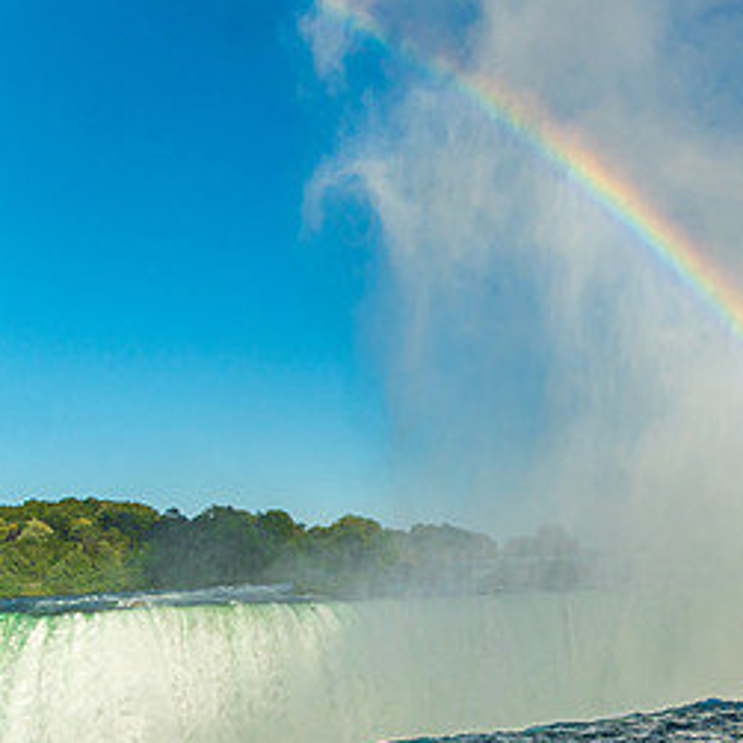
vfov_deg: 32.0
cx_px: 841
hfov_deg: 28.8
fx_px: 1287
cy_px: 466
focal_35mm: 53
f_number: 5.6
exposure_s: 1/640
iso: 100
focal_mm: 18
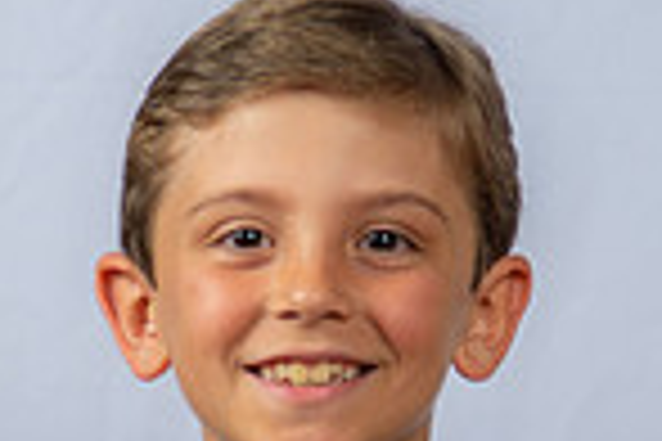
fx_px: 4707
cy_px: 684
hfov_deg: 8.0
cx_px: 171
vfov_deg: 5.3
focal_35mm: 256
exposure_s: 1/200
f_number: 5.6
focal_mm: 65
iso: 250
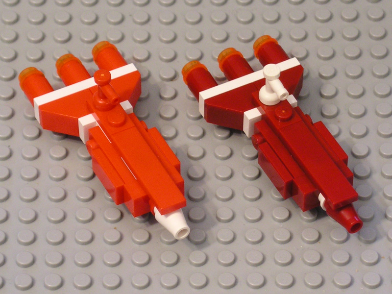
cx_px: 196
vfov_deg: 13.0
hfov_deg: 17.3
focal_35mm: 114
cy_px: 147
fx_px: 1291
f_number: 4.7
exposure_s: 1/4
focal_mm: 23.4
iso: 200
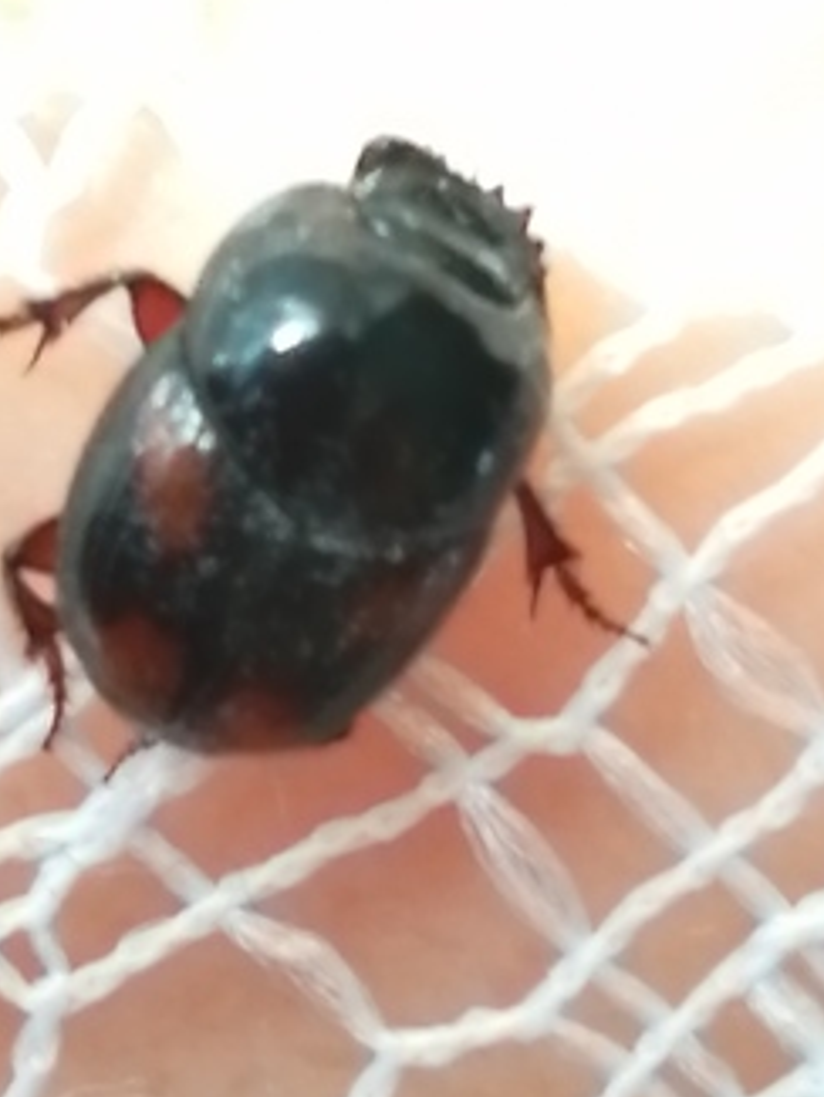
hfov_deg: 7.2
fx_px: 6502
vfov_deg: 9.6
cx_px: 537
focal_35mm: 205
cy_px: 354
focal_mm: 3.46
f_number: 1.8
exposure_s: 1/60
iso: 125
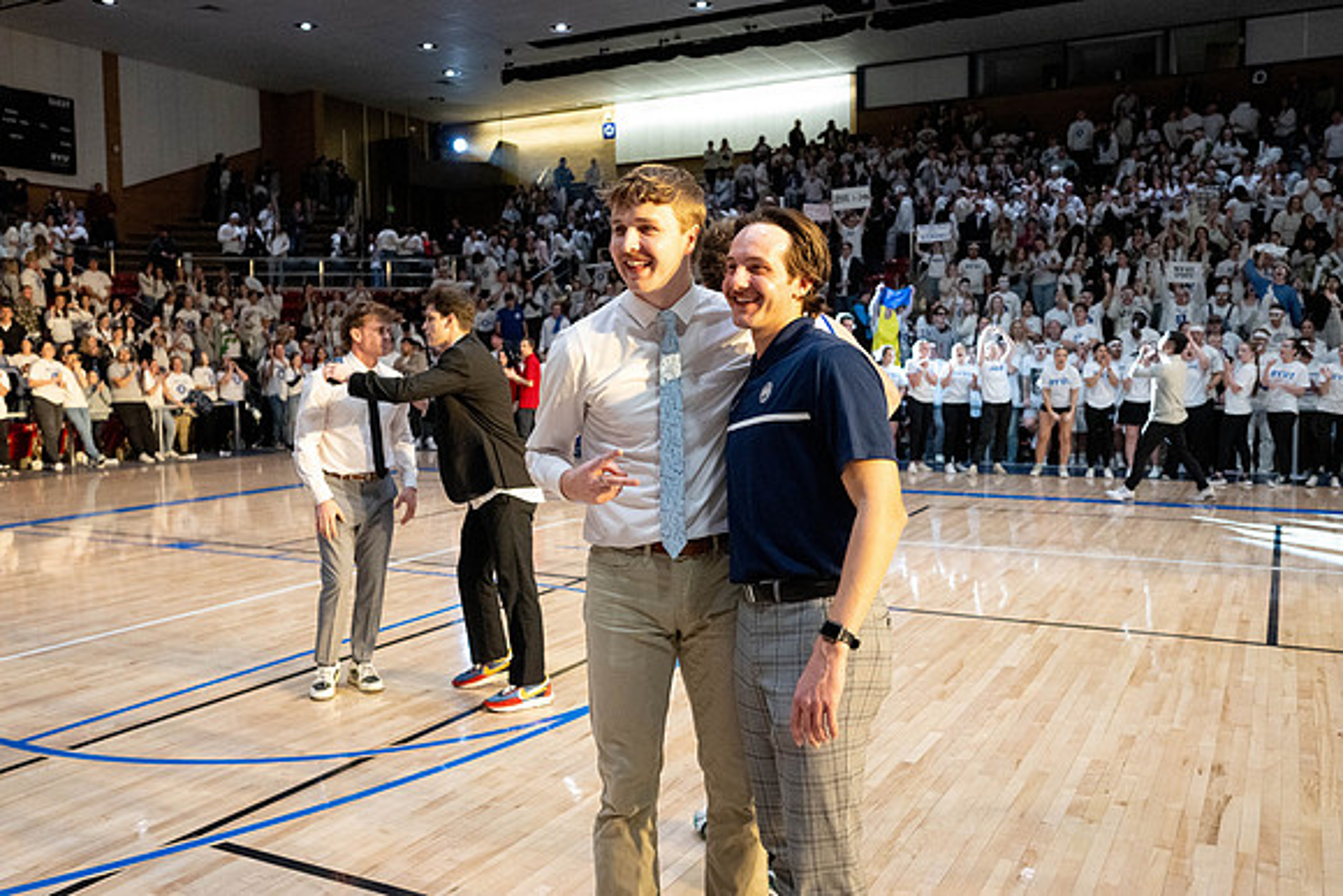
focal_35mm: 31
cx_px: 658
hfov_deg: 60.9
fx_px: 1143
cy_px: 448
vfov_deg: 42.8
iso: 8000
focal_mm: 30
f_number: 4
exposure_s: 1/500
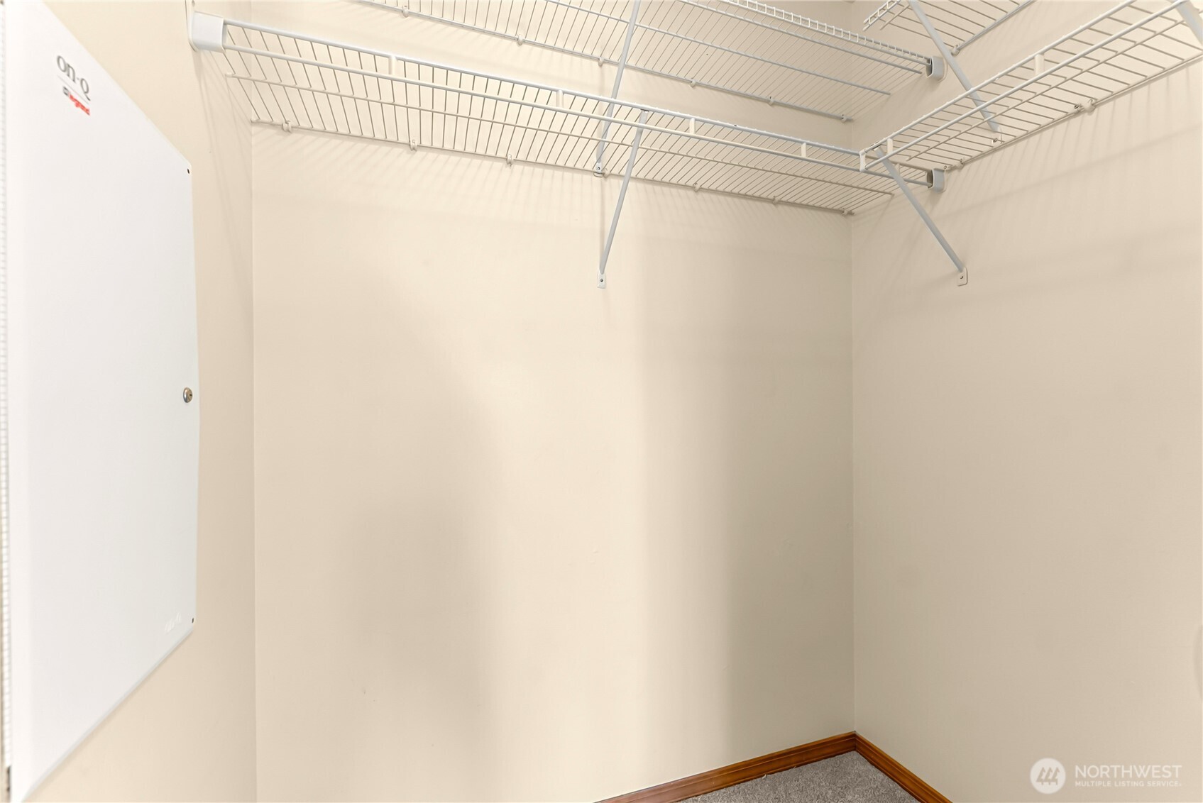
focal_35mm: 14
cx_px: 602
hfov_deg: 104.2
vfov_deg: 81.3
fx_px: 468
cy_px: 402
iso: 800
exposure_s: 1/15
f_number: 5
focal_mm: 14
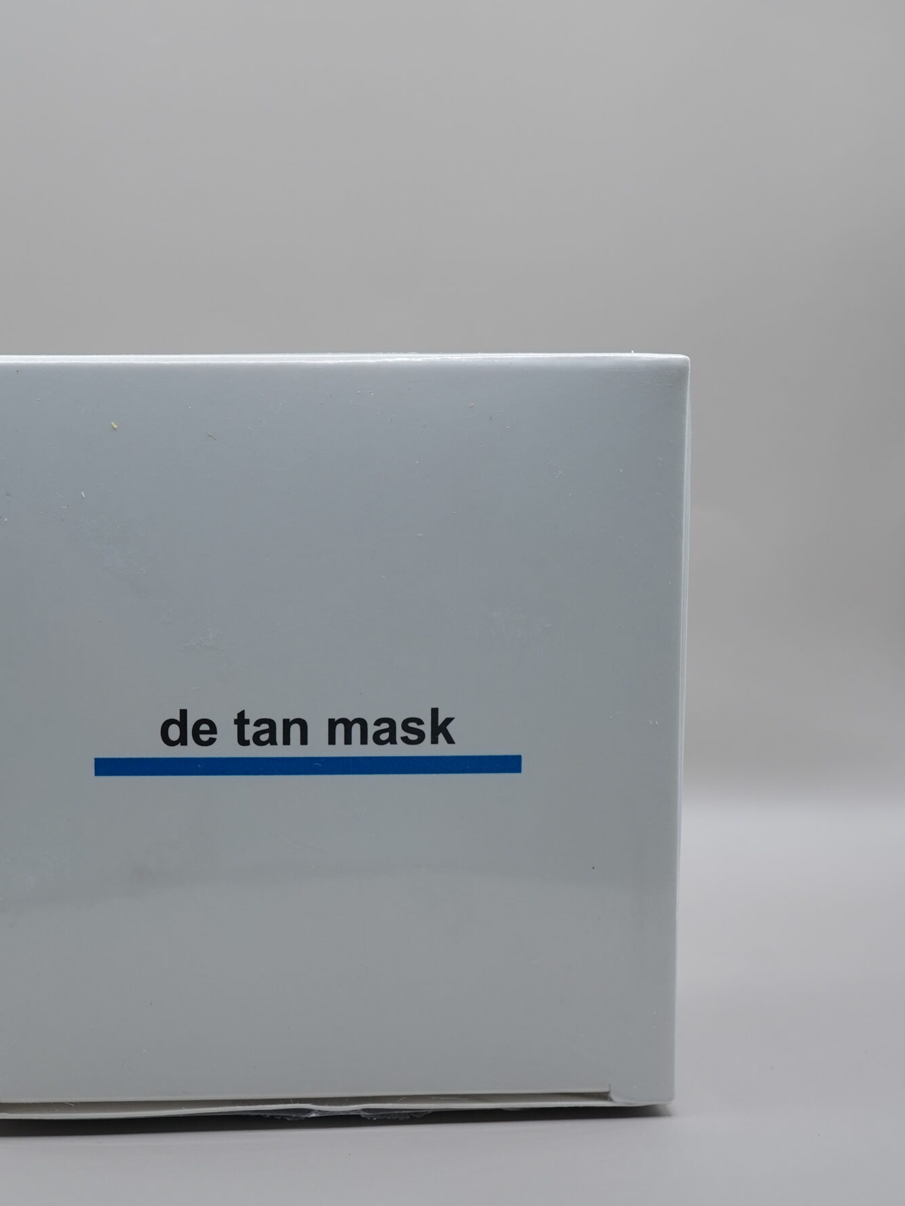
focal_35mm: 50
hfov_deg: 29.0
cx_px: 329
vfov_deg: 38.1
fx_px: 1743
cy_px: 679
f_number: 6.3
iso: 250
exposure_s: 1/80
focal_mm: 24
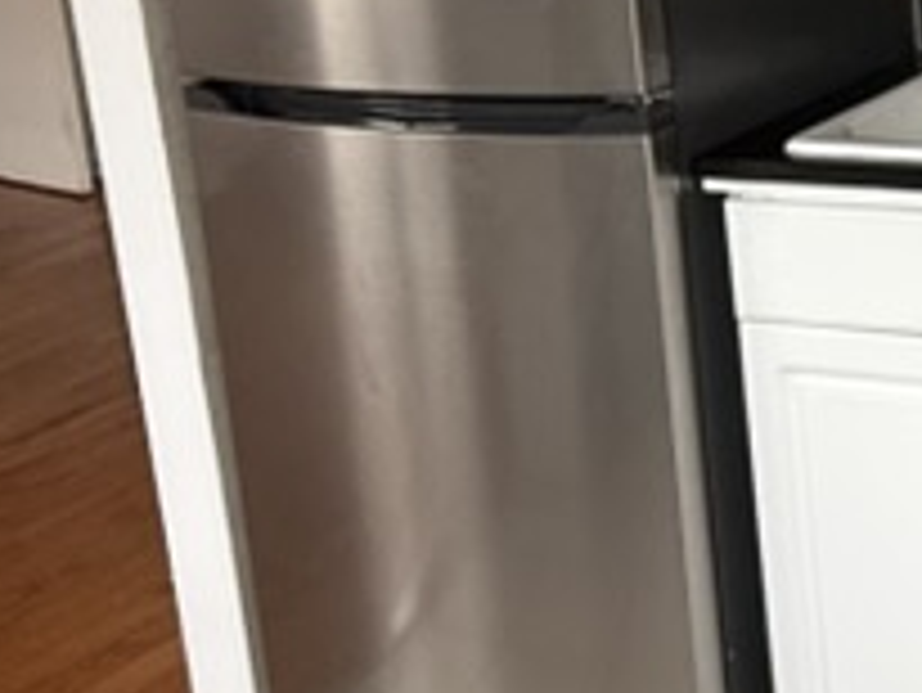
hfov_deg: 23.5
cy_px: 14
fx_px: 1866
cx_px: 1295
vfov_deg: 20.4
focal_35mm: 70
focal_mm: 2.22
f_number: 2.2
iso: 160
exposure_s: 1/99
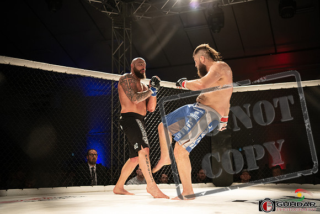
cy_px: 107
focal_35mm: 48
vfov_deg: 28.1
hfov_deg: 41.1
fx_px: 427
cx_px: 160
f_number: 2.8
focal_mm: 48
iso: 1250
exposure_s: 1/1000
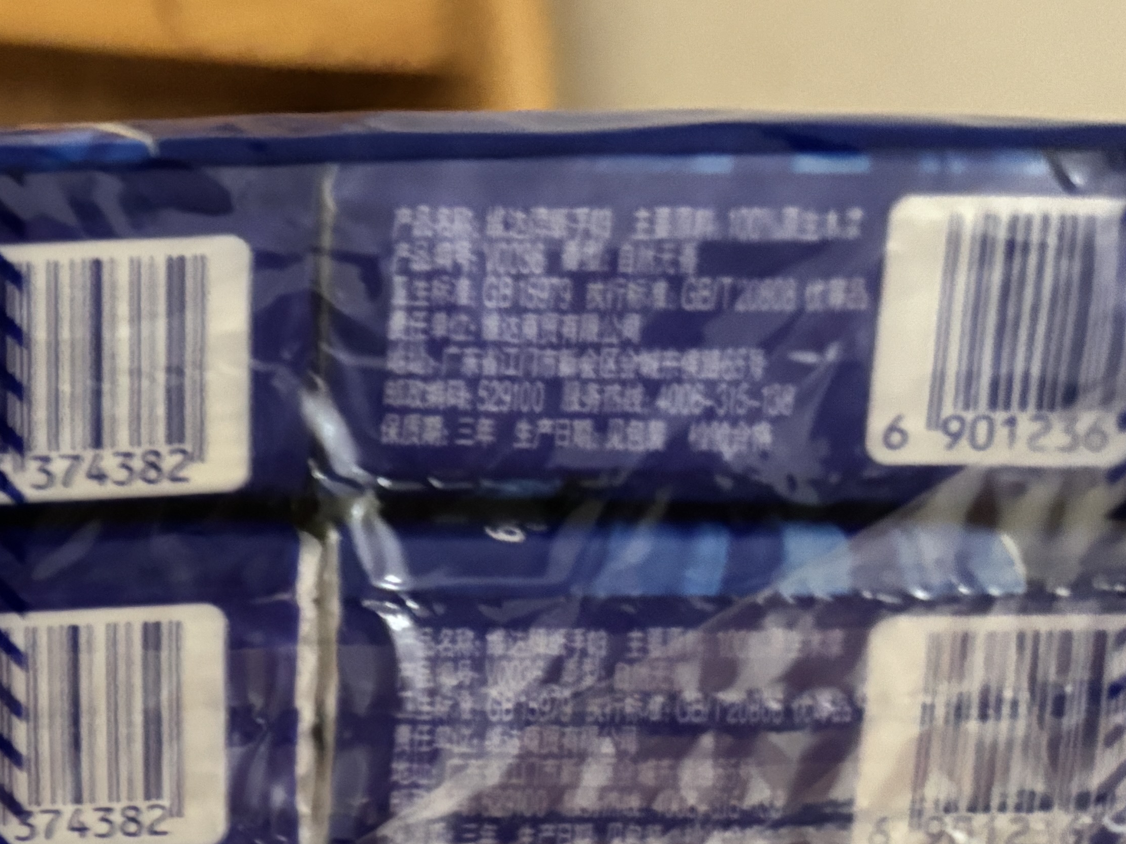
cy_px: 974
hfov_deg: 26.0
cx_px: -216
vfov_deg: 20.7
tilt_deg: -16.3
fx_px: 2179
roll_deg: +1.1
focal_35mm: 67
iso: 800
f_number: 1.6
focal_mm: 5.96
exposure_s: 1/30
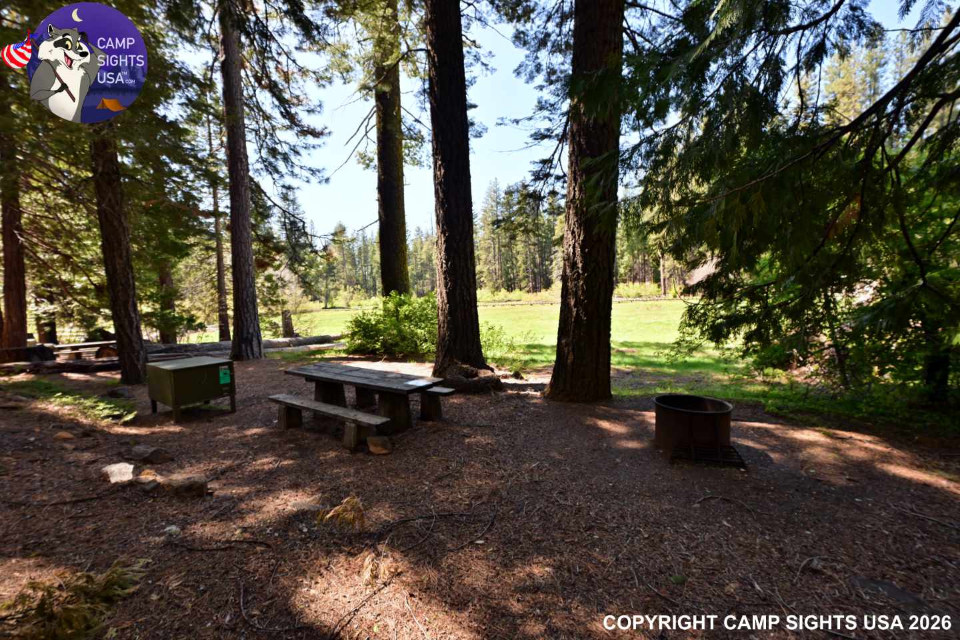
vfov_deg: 81.2
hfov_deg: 104.3
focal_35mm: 14
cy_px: 320
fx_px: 373
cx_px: 480
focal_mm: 14
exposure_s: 1/50
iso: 100
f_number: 7.1
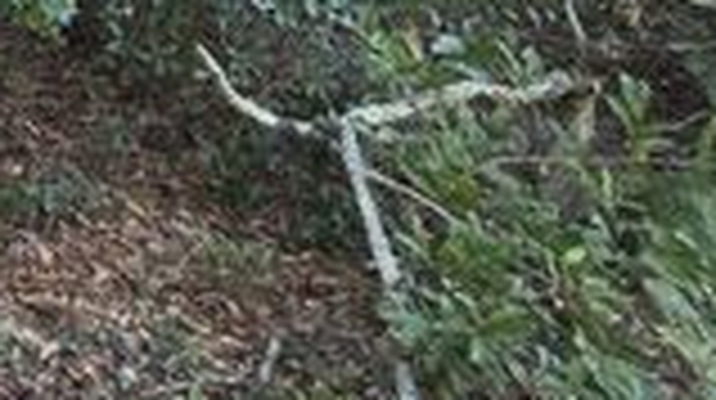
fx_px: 1081
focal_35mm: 57
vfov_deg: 15.3
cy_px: -476
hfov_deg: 26.2
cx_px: -374
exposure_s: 1/120
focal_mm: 2.2
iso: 50
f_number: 2.2
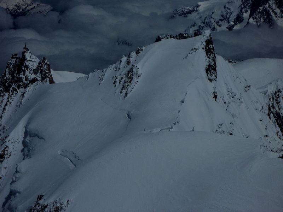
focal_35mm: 128
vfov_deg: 11.6
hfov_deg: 15.4
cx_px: 142
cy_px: 106
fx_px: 1046
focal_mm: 22.8
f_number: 18
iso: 80
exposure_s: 1/640
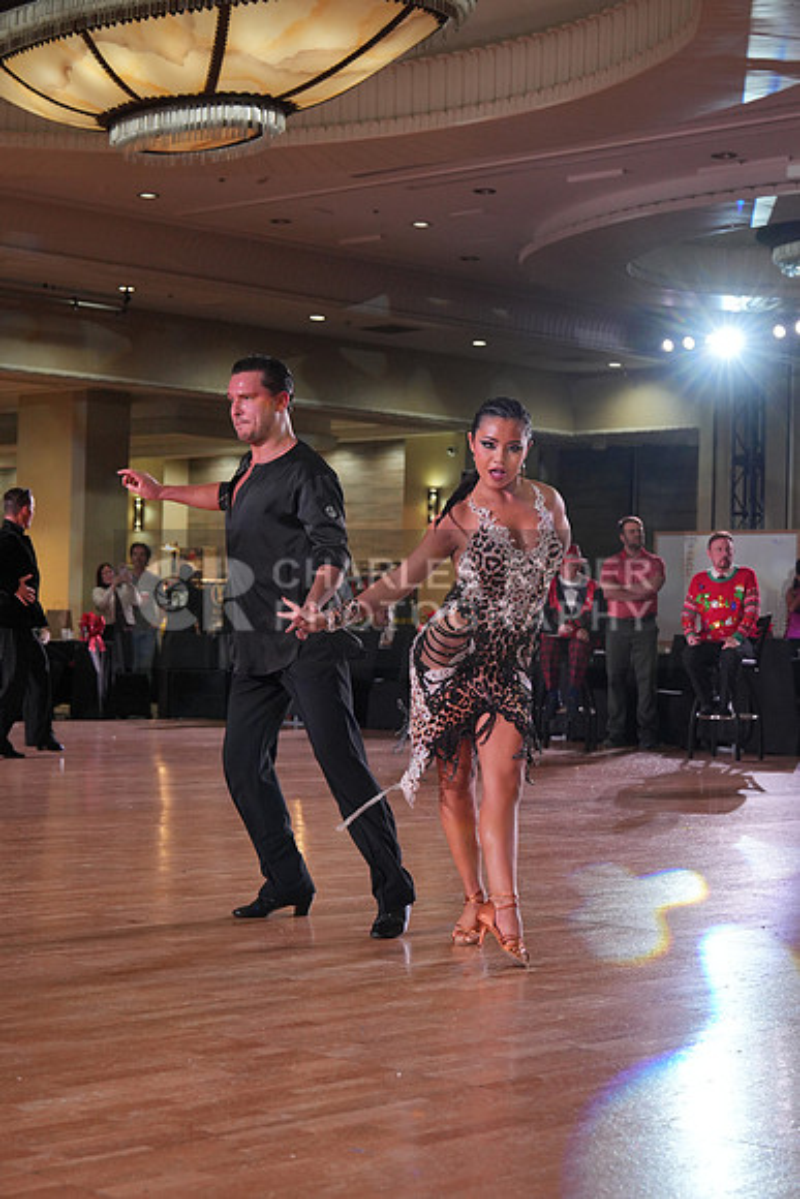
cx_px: 400
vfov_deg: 28.8
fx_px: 2332
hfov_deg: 19.5
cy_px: 600
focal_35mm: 70
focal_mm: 70
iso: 2000
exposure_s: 1/400
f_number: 5.6
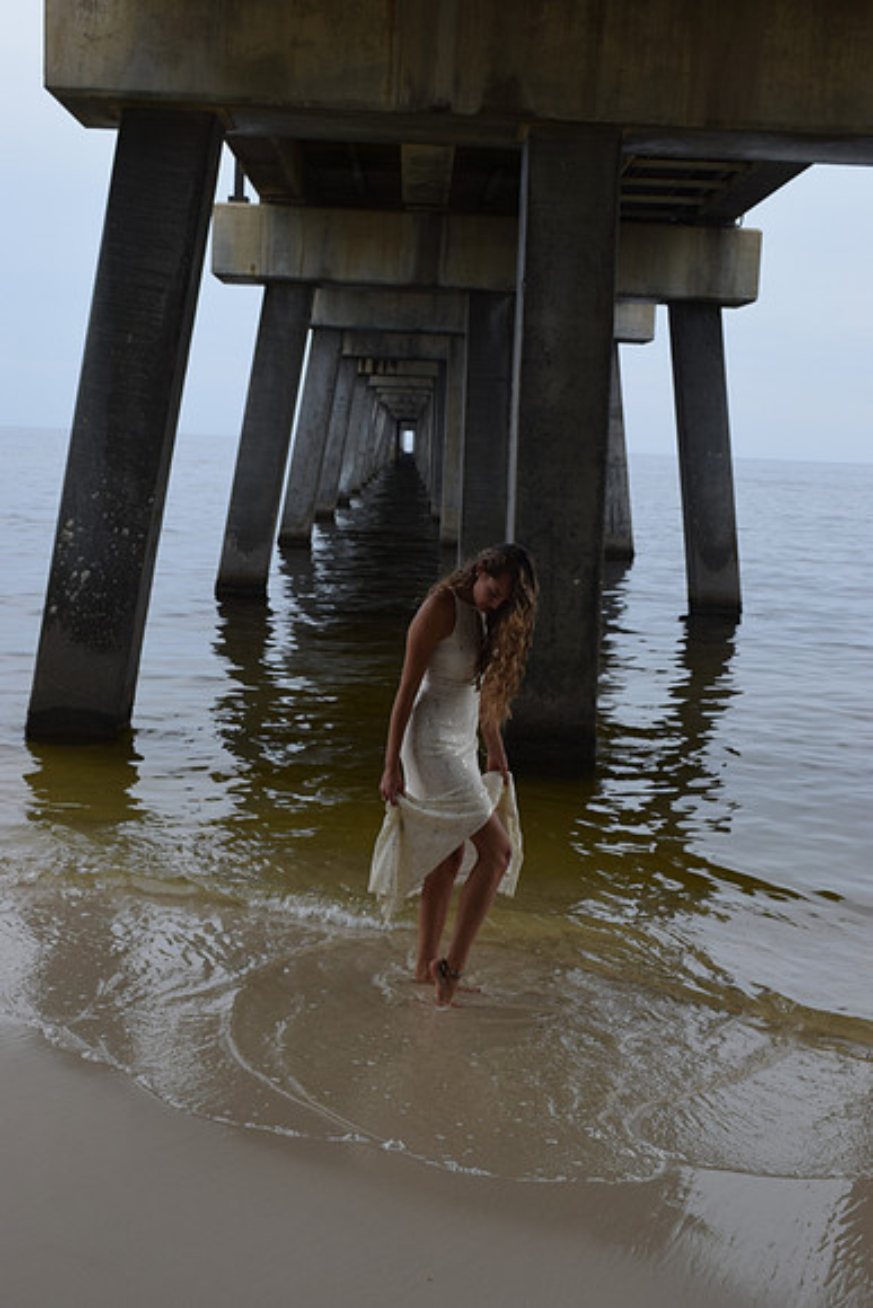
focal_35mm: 46
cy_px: 654
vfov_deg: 42.3
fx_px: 1690
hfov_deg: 29.0
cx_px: 436
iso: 200
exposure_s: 1/320
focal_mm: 31
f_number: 8
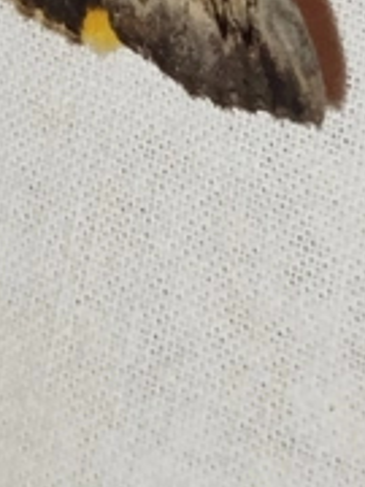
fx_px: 2151
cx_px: 54
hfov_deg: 9.7
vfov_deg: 12.6
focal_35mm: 153
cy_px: -111
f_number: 1.7
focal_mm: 5.31
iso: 100
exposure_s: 1/50
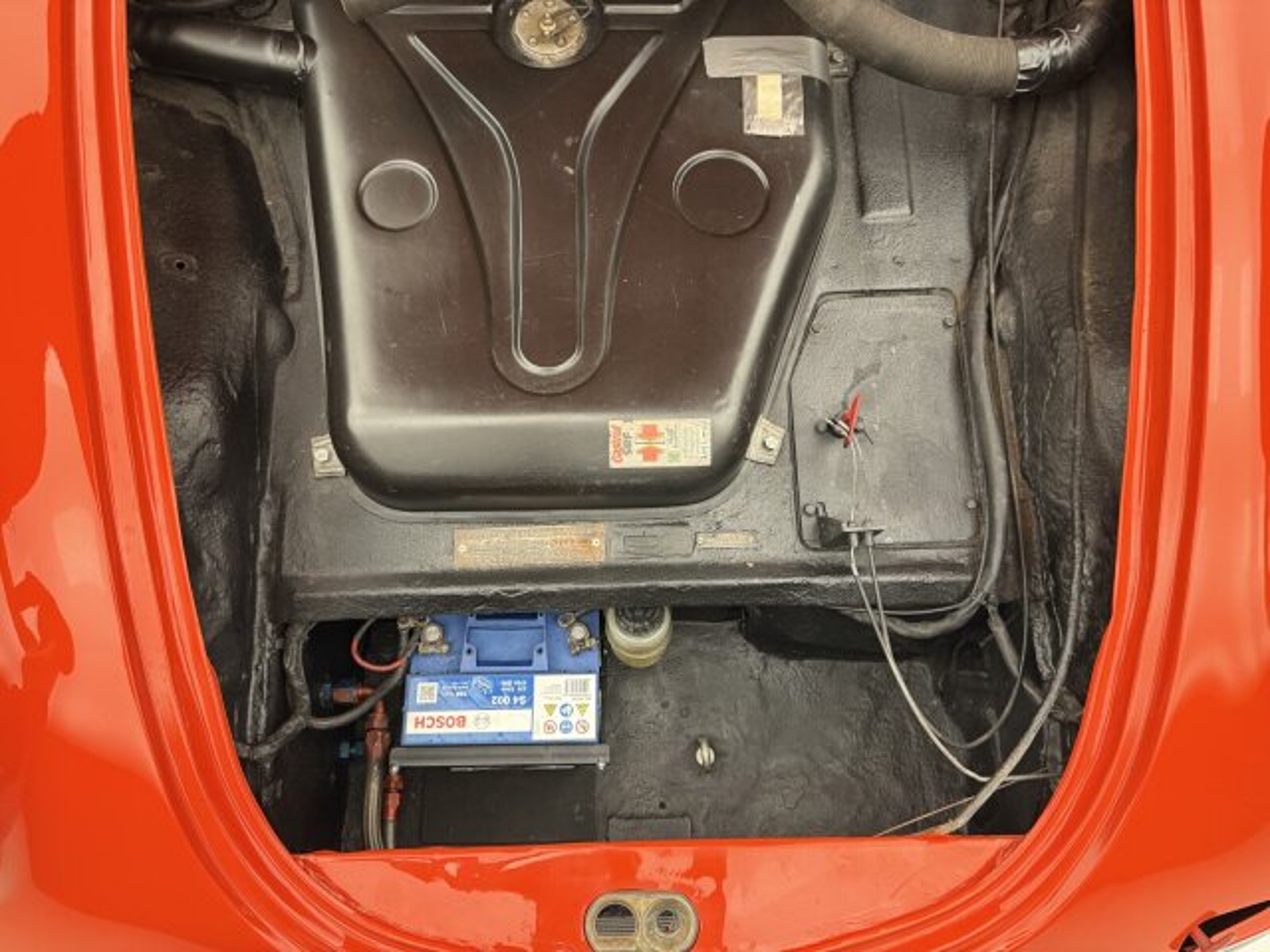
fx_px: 881
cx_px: 635
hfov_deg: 71.6
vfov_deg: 56.8
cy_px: 476
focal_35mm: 24
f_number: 1.78
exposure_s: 1/49
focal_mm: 6.76
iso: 320
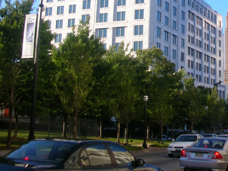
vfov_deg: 23.5
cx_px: 196
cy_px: 25
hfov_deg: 30.6
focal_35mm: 61
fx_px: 402
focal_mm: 5.8
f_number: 8.5
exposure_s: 1/48.5
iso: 50
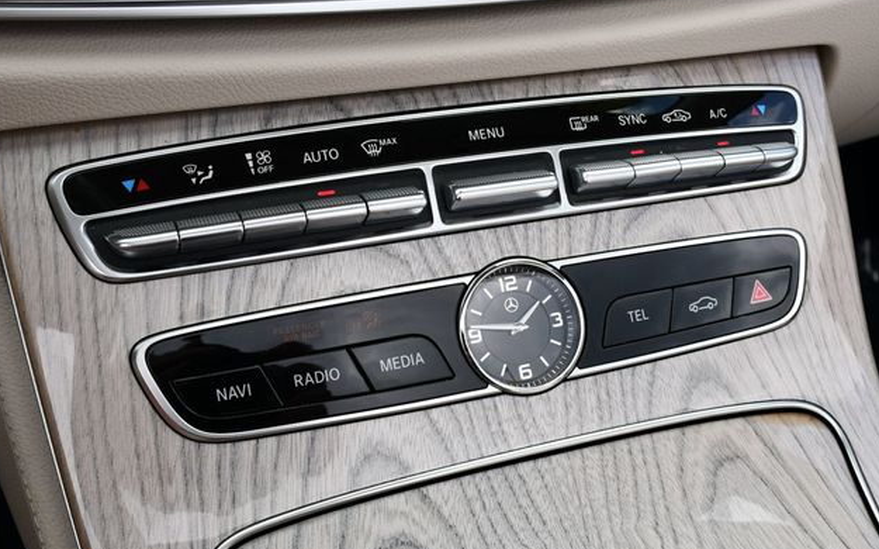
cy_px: 286
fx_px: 1101
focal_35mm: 46
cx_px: 435
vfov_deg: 28.0
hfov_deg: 43.5
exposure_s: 1/250
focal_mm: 22
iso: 180
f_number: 8
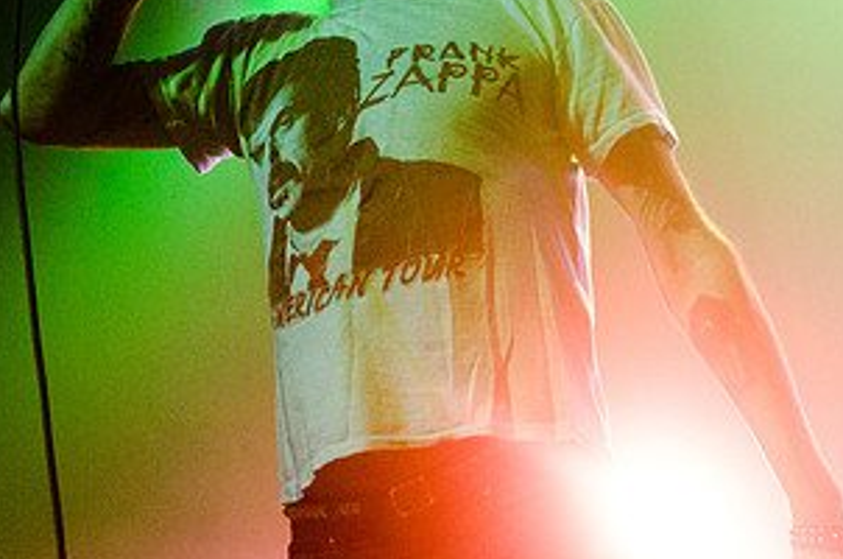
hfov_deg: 20.1
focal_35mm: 101
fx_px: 2359
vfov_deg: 13.5
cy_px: 179
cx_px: 237
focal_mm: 35
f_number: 2.8
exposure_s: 1/640
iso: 3200
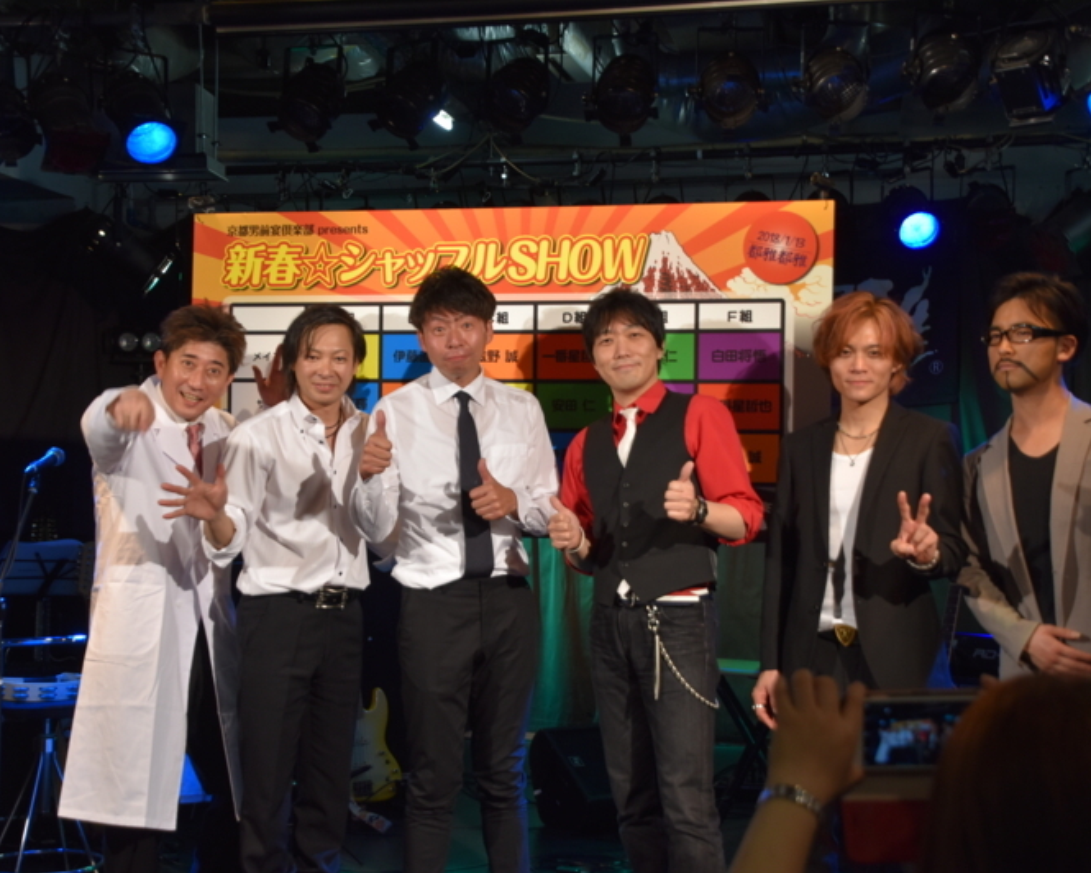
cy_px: 437
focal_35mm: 53
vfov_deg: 28.8
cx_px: 536
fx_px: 1697
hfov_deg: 35.6
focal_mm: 31
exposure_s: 1/40
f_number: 4.2
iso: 400
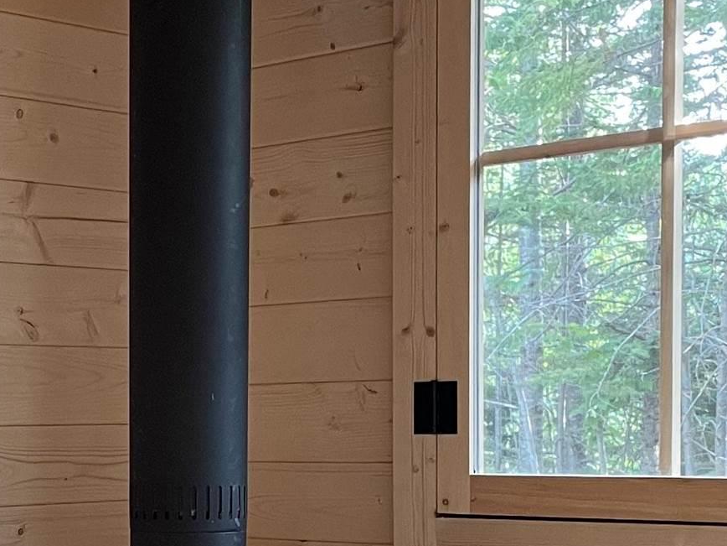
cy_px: 572
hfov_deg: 20.9
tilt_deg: -3.7
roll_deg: +0.5
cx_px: 87
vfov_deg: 15.7
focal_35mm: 92
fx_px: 1932
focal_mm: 4.2
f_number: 1.6
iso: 125
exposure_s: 1/60
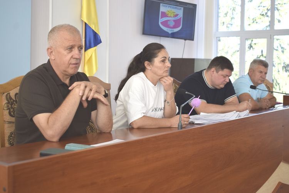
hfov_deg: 38.9
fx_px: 409
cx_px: 144
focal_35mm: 51
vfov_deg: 26.5
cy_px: 96
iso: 400
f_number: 5
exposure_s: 1/200
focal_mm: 34
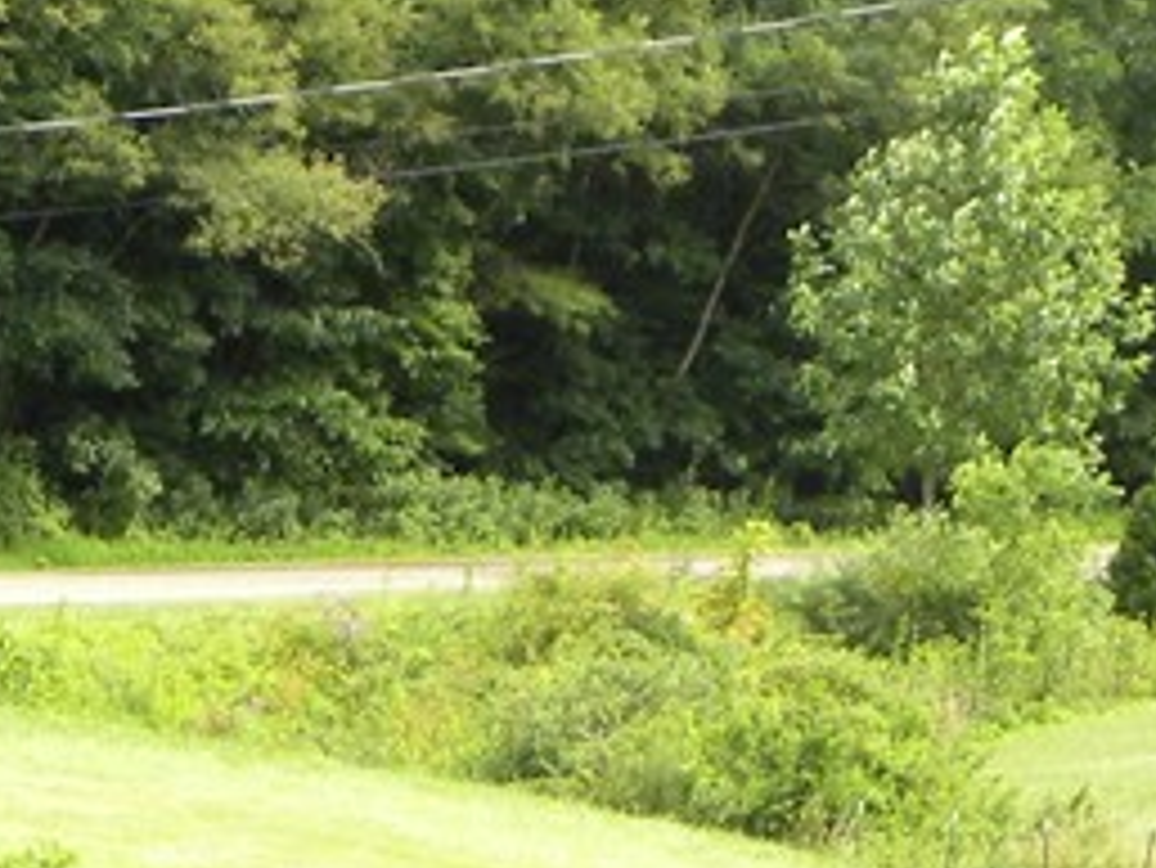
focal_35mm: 183
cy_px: 1615
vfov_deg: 7.8
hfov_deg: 10.8
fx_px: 6114
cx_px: 391
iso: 64
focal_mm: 8.2
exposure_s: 1/110
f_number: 3.5
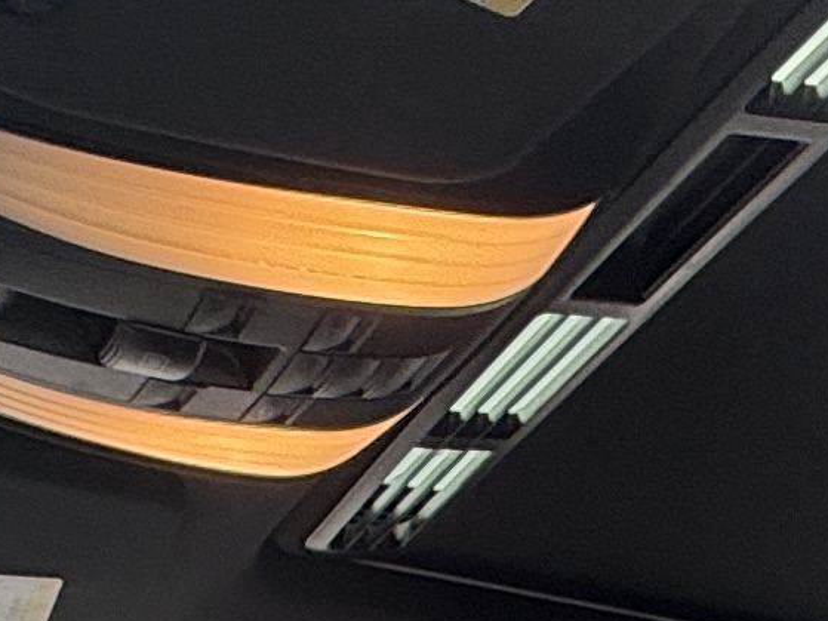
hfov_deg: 19.0
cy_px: 1992
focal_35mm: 101
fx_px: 2415
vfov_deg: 9.9
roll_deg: -0.8
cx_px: 812
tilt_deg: -9.1
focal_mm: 2.22
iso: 64
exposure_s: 1/99
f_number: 2.2
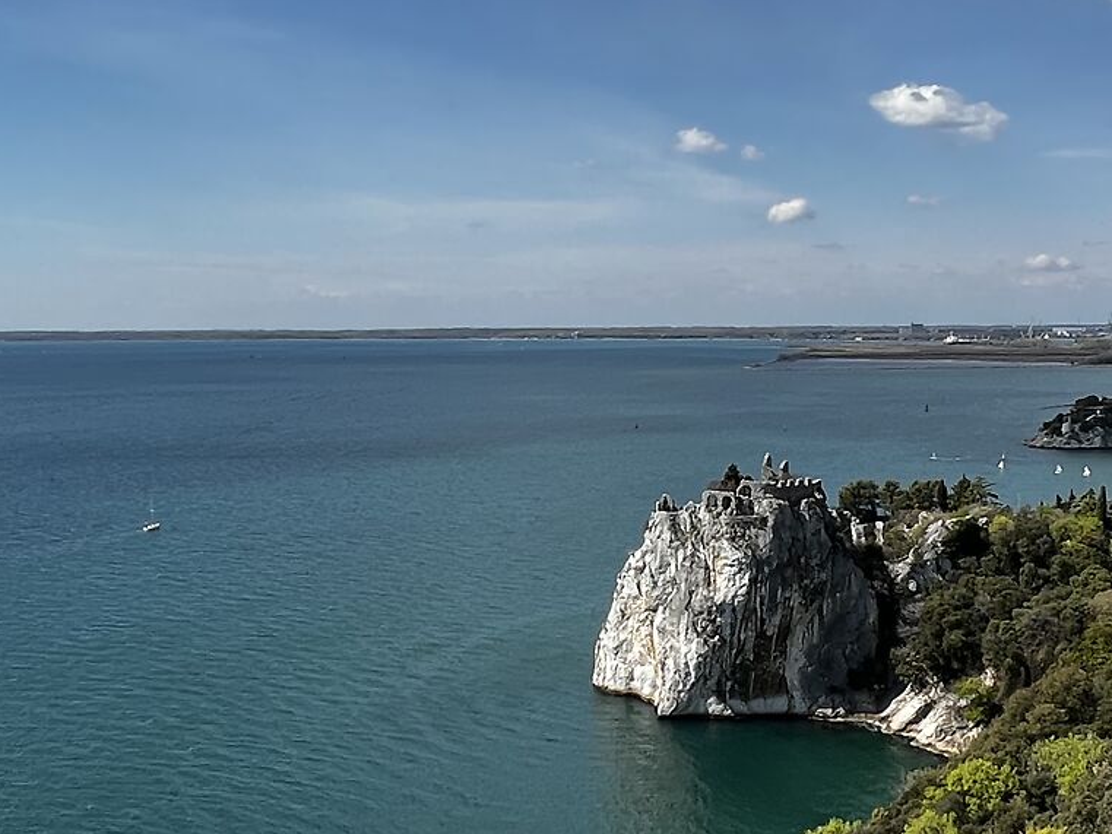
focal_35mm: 41
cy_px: 397
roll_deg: +1.0
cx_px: 647
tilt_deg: -3.2
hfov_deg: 45.6
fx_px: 1317
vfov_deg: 35.1
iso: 32
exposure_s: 1/2137
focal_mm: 1.57
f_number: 1.8
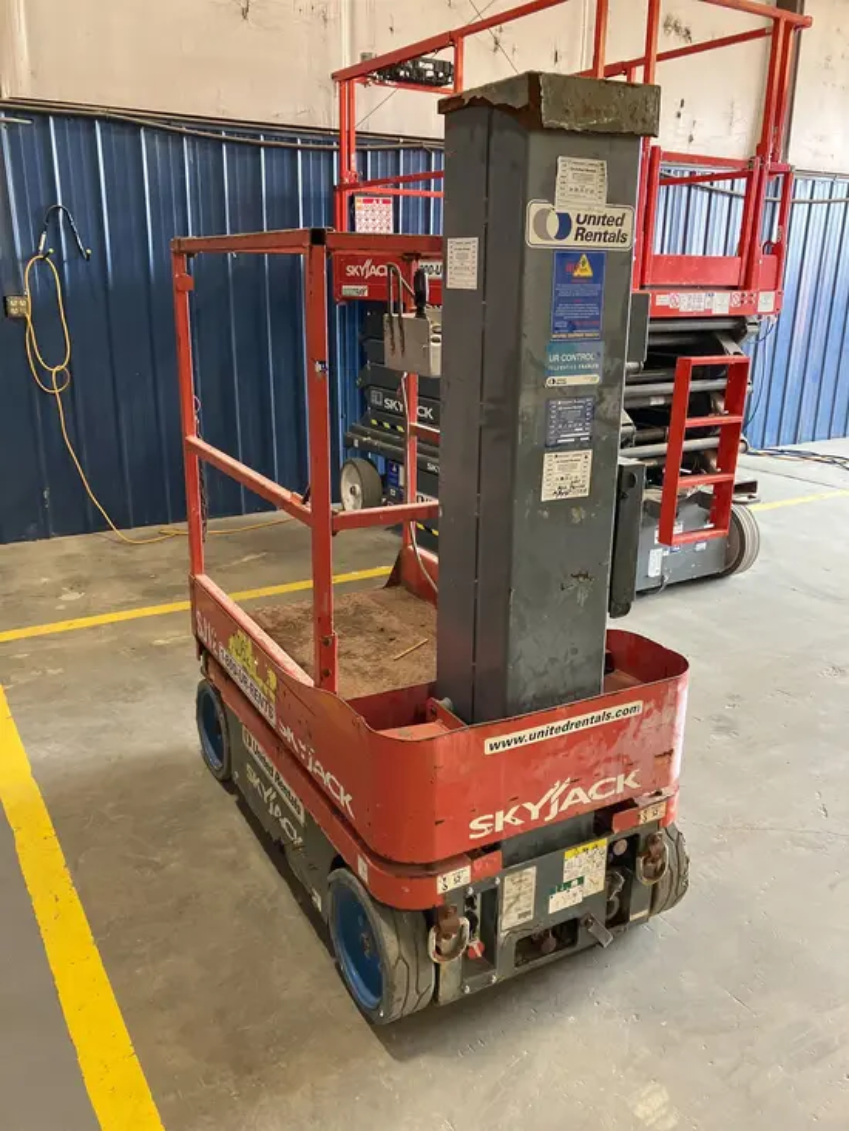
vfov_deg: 63.4
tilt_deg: -15.7
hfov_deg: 49.8
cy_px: 566
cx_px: 424
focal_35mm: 28
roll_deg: +0.1
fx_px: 915
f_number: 1.8
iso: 200
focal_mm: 3.99
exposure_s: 1/60
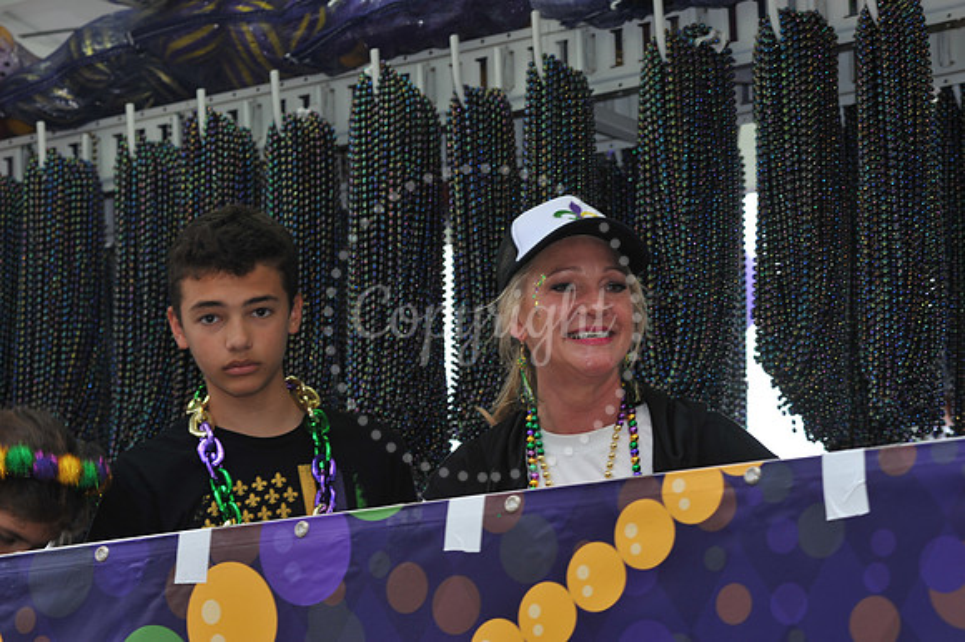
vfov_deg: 13.0
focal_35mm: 105
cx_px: 482
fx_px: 2813
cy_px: 321
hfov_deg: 19.5
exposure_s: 1/80
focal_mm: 105
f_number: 6.3
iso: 250
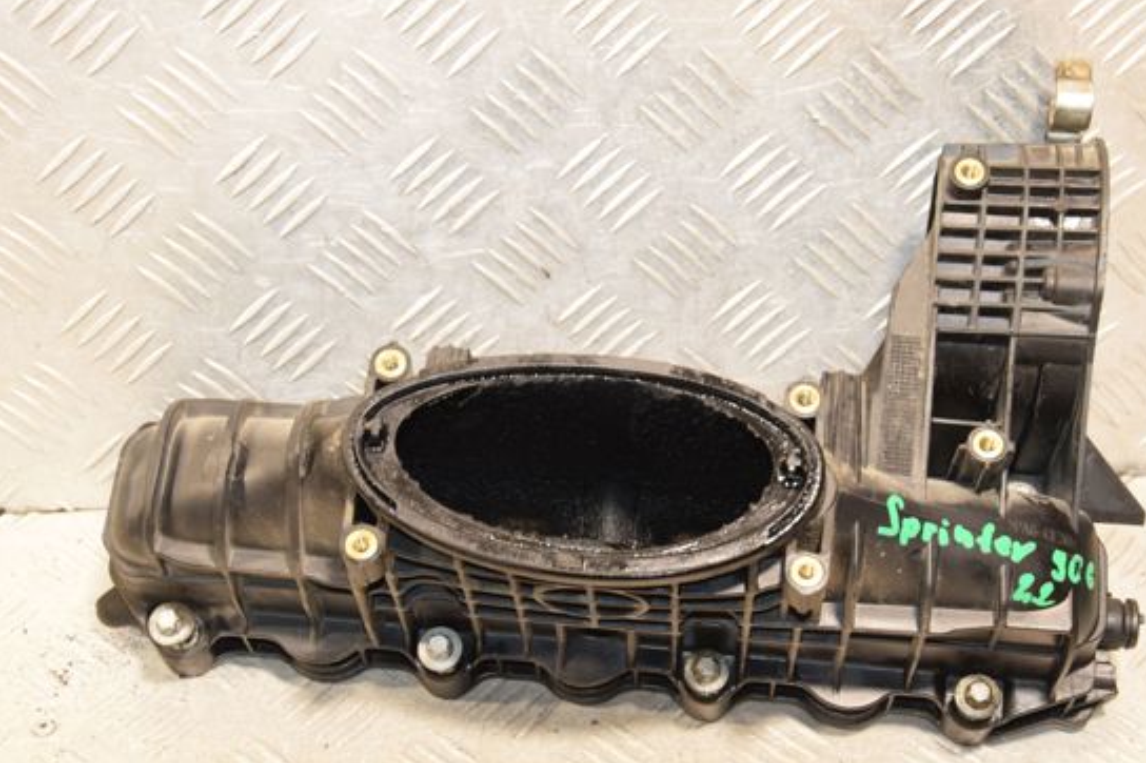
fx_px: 2131
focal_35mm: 67
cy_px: 409
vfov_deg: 20.3
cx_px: 668
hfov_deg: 30.0
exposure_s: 1/100
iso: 1600
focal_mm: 38
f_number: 5.6
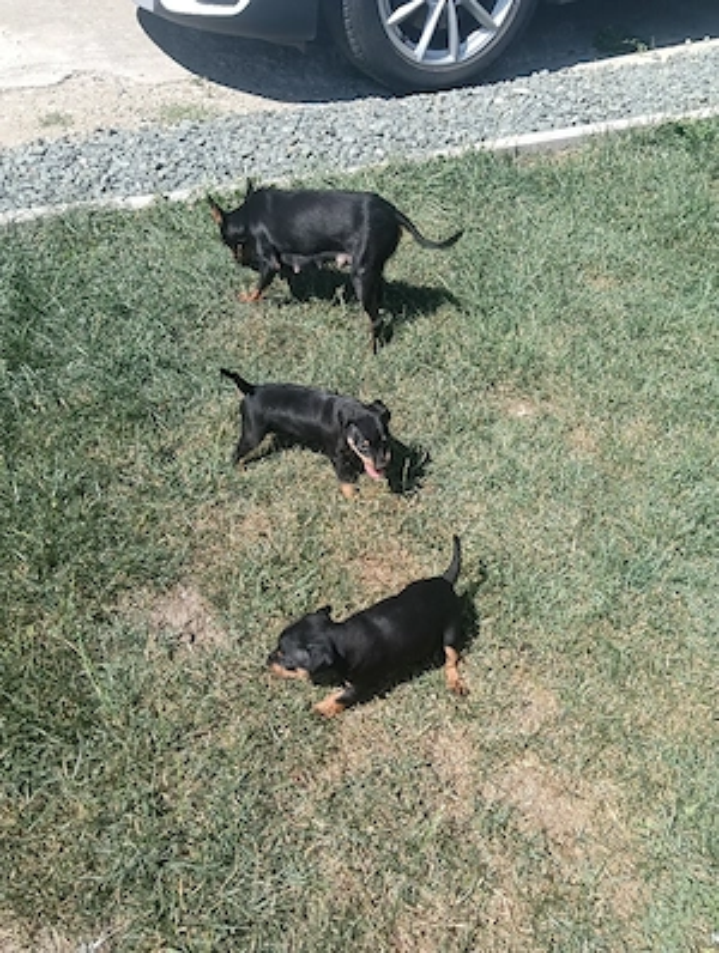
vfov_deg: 65.2
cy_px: 476
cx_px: 360
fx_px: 745
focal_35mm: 27
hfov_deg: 51.5
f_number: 1.8
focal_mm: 3.98
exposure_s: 1/435
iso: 50
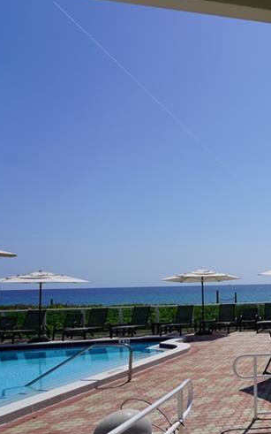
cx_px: 427
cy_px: 270
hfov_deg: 25.5
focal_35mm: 34
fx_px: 402
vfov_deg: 56.0
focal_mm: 16
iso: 100
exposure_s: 1/1600
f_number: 5
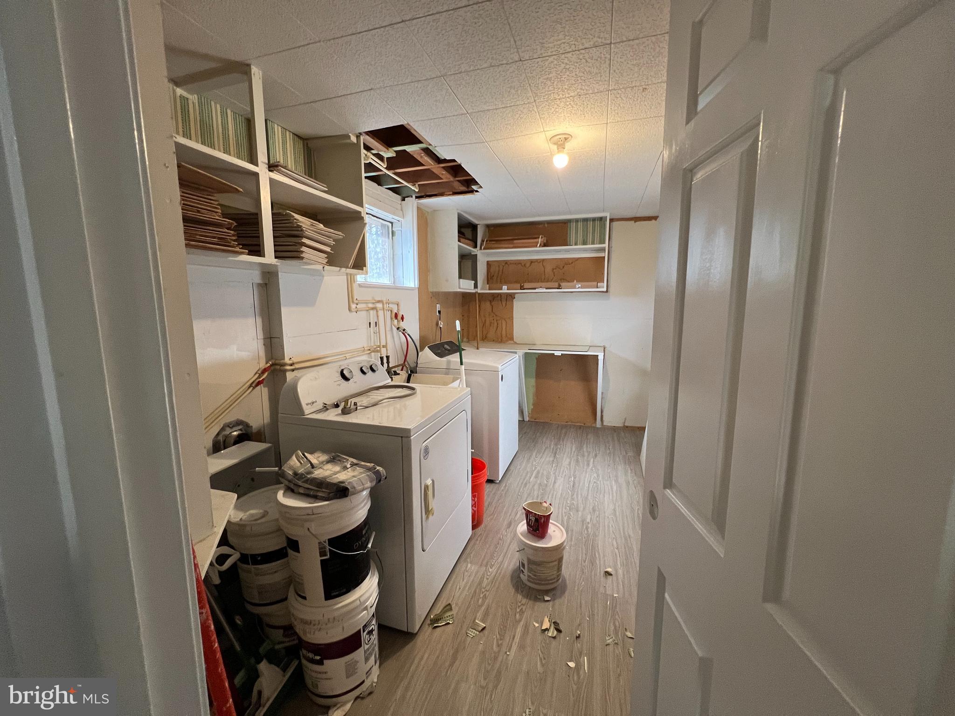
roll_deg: +0.1
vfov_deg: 89.9
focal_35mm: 13
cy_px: 358
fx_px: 359
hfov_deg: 106.2
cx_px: 478
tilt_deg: -7.8
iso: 250
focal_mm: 1.57
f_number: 1.8
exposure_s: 1/60
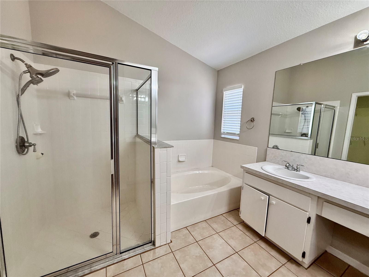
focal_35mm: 14
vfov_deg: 85.7
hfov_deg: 102.1
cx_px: 184
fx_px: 149
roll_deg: -2.1
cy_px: 138
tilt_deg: -5.9
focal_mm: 2.22
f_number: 2.2
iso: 250
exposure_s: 1/120
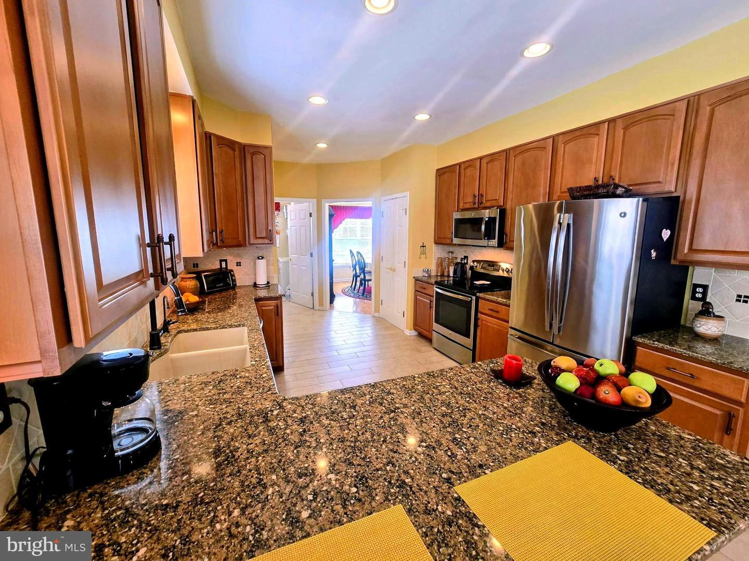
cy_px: 280
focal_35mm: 13
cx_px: 374
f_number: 2.2
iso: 160
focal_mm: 2.2
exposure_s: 1/60
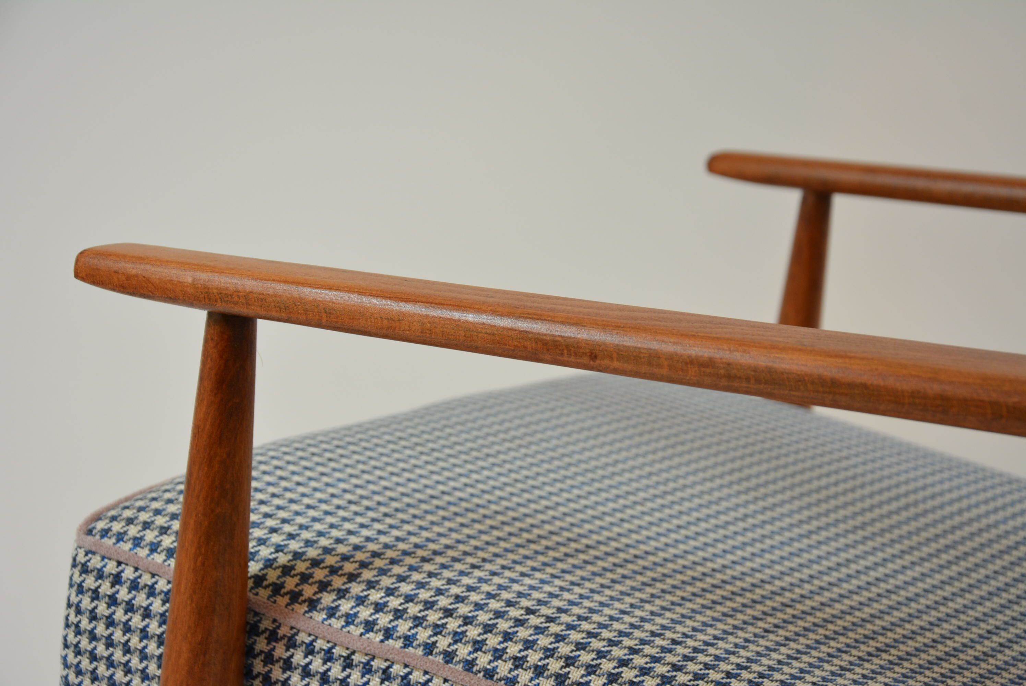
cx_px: 513
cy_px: 343
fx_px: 2481
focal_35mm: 87
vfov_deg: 15.7
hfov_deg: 23.4
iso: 560
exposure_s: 1/125
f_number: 5.6
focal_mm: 58
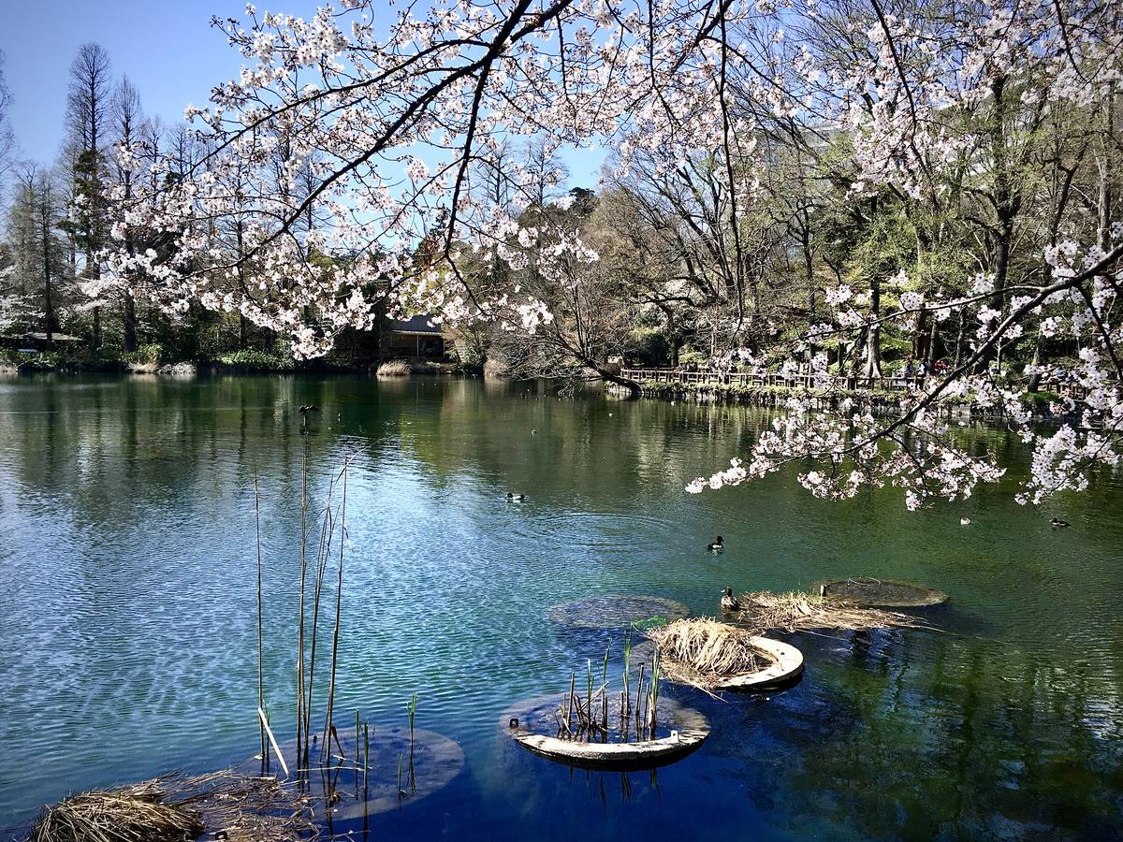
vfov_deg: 48.2
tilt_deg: -5.2
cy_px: 421
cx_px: 562
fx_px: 941
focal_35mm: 29
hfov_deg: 61.7
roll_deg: -1.5
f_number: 2.2
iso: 25
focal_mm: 4.15
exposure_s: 1/974
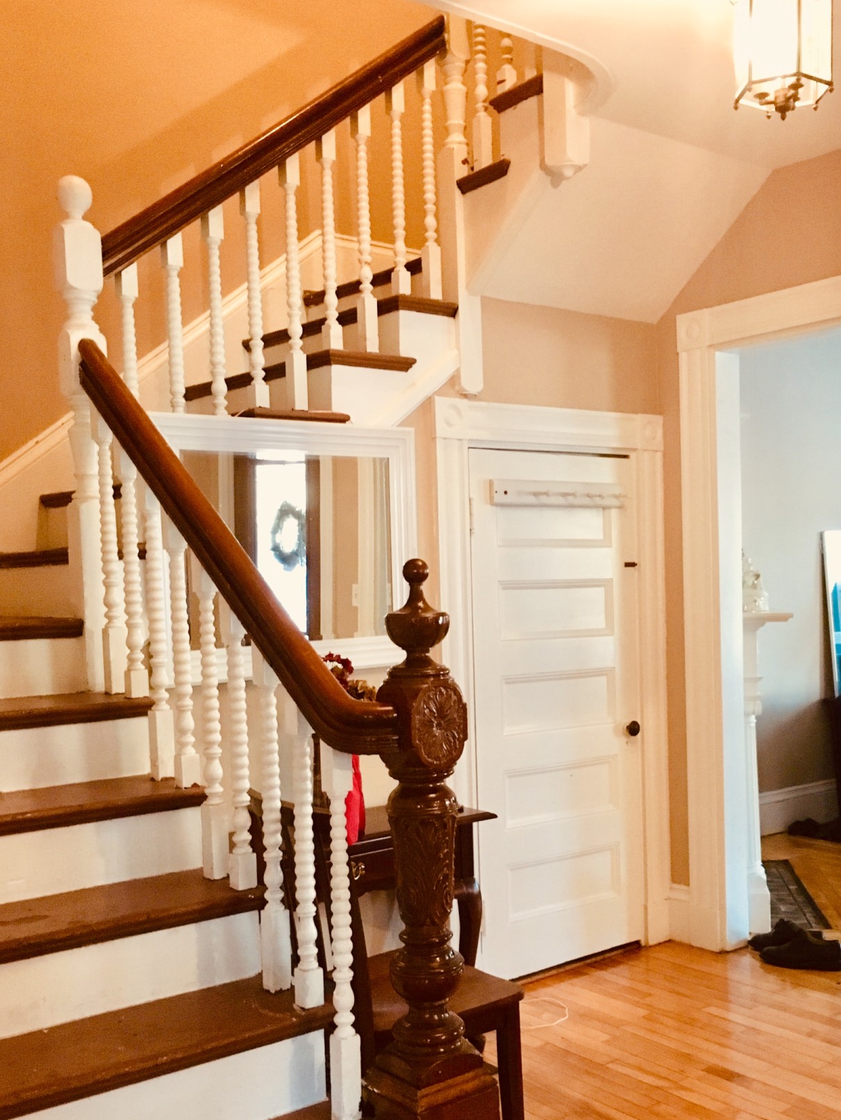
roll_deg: +1.3
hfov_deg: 38.6
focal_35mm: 37
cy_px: 657
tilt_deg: -4.3
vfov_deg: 49.9
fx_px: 1198
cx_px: 490
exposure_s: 1/15
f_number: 2.2
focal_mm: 4.15
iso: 250
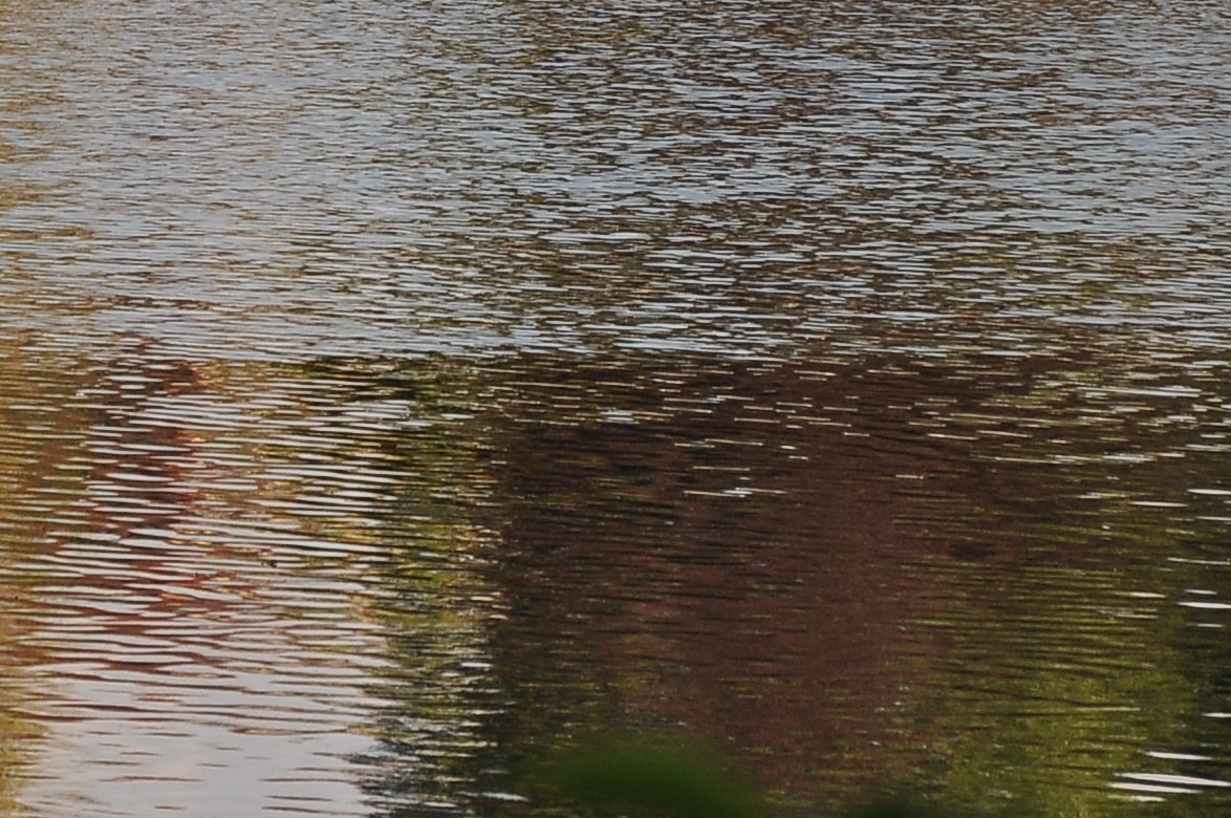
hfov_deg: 4.1
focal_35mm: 504
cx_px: -537
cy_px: -587
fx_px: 17215
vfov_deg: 2.7
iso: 200
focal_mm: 92
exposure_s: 1/250
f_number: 8
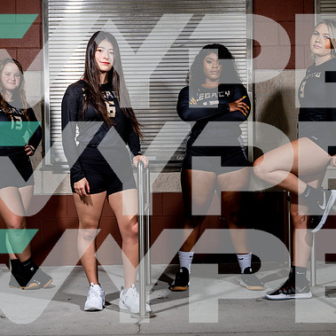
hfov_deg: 26.5
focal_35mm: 65
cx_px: 175
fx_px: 714
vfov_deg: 26.5
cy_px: 169
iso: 100
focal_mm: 50
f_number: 8
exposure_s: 1/125
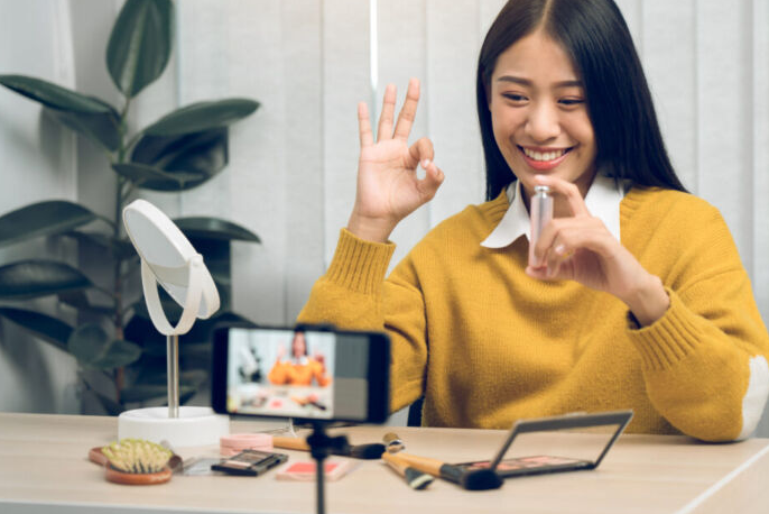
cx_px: 408
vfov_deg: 14.6
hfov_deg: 21.7
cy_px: 229
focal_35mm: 94
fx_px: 2009
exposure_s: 1/80
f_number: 4
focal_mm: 84
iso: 400
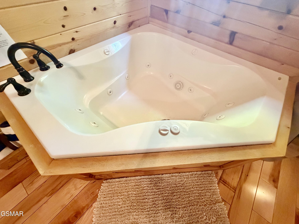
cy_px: 112
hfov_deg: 102.1
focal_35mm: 14
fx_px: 121
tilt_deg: -54.9
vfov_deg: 85.7
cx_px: 150
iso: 640
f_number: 2.2
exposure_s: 1/60
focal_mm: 2.22
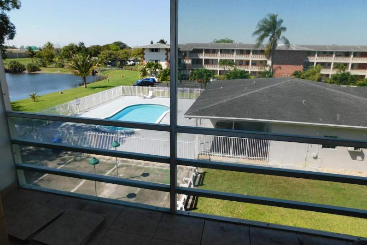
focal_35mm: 24
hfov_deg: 73.7
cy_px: 116
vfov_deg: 53.1
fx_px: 245
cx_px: 183
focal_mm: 4
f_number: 6
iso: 125
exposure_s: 1/400
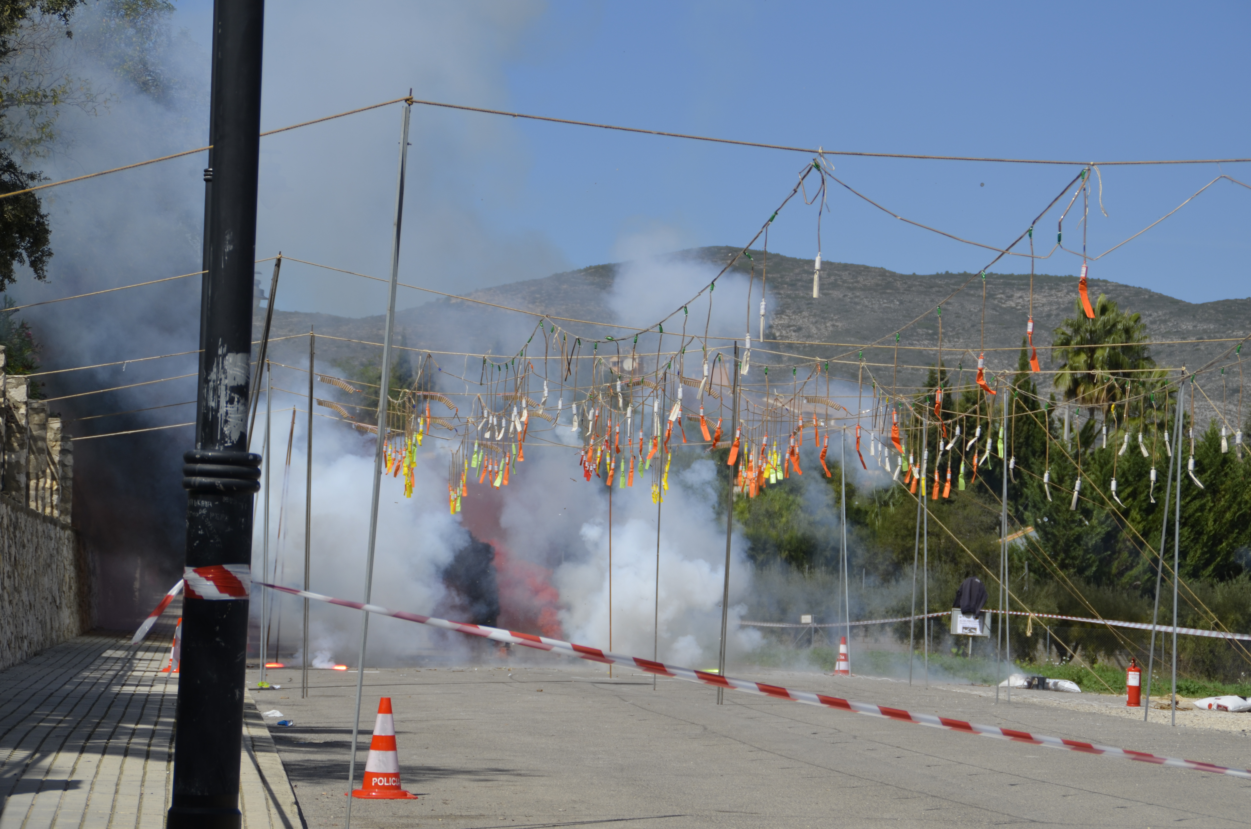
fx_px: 4161
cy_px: 414
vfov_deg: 11.4
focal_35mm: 120
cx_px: 626
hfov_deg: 17.1
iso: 125
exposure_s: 1/1000
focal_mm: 80
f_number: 8
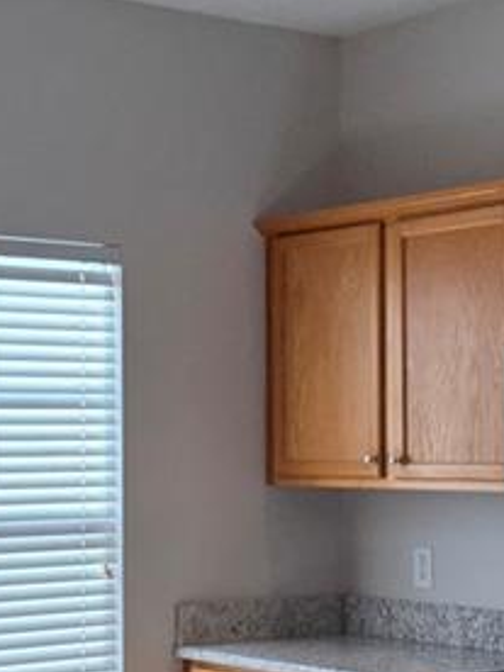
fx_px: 1728
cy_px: 424
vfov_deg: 22.0
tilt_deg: +0.5
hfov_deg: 16.6
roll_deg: +0.4
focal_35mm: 89
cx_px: 319
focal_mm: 6.76
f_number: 1.78
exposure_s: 1/304
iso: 100
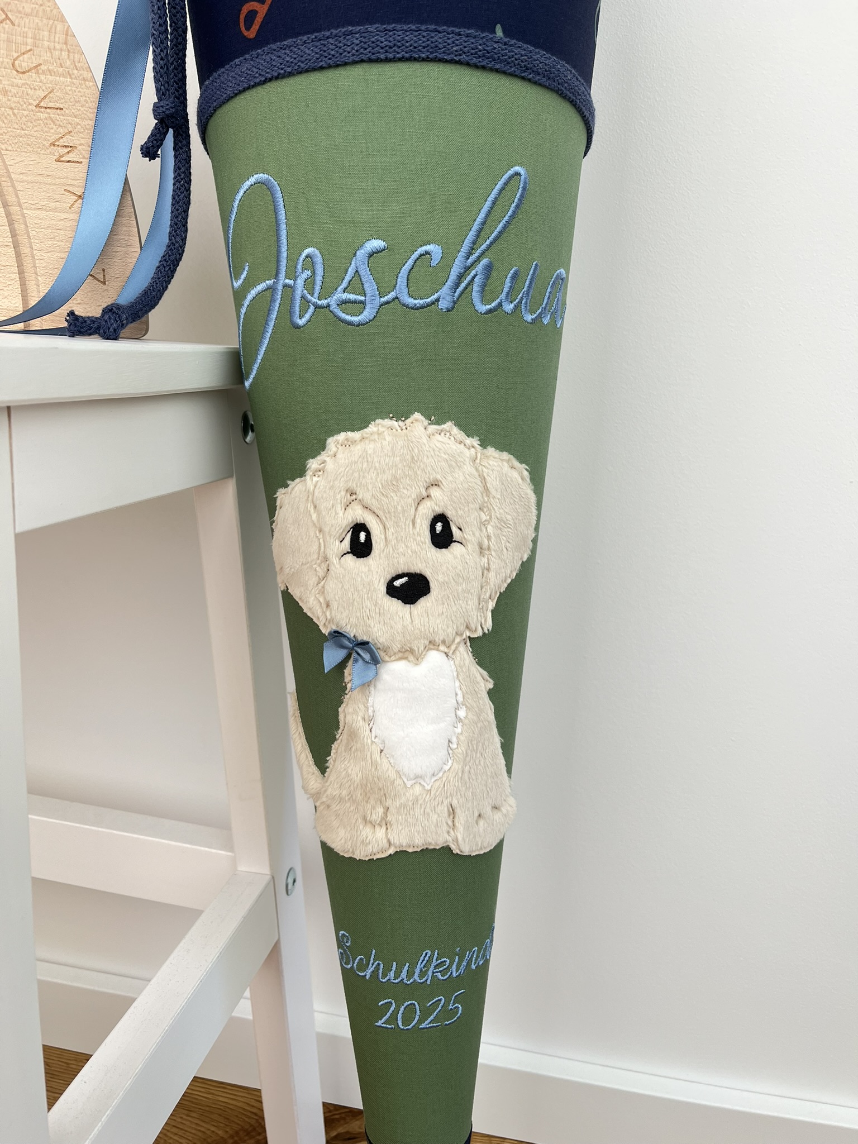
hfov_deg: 53.1
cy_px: 572
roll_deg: -3.7
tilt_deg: -14.8
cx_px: 429
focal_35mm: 26
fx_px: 859
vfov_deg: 67.3
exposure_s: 1/118
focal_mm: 5.1
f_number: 1.6
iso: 50
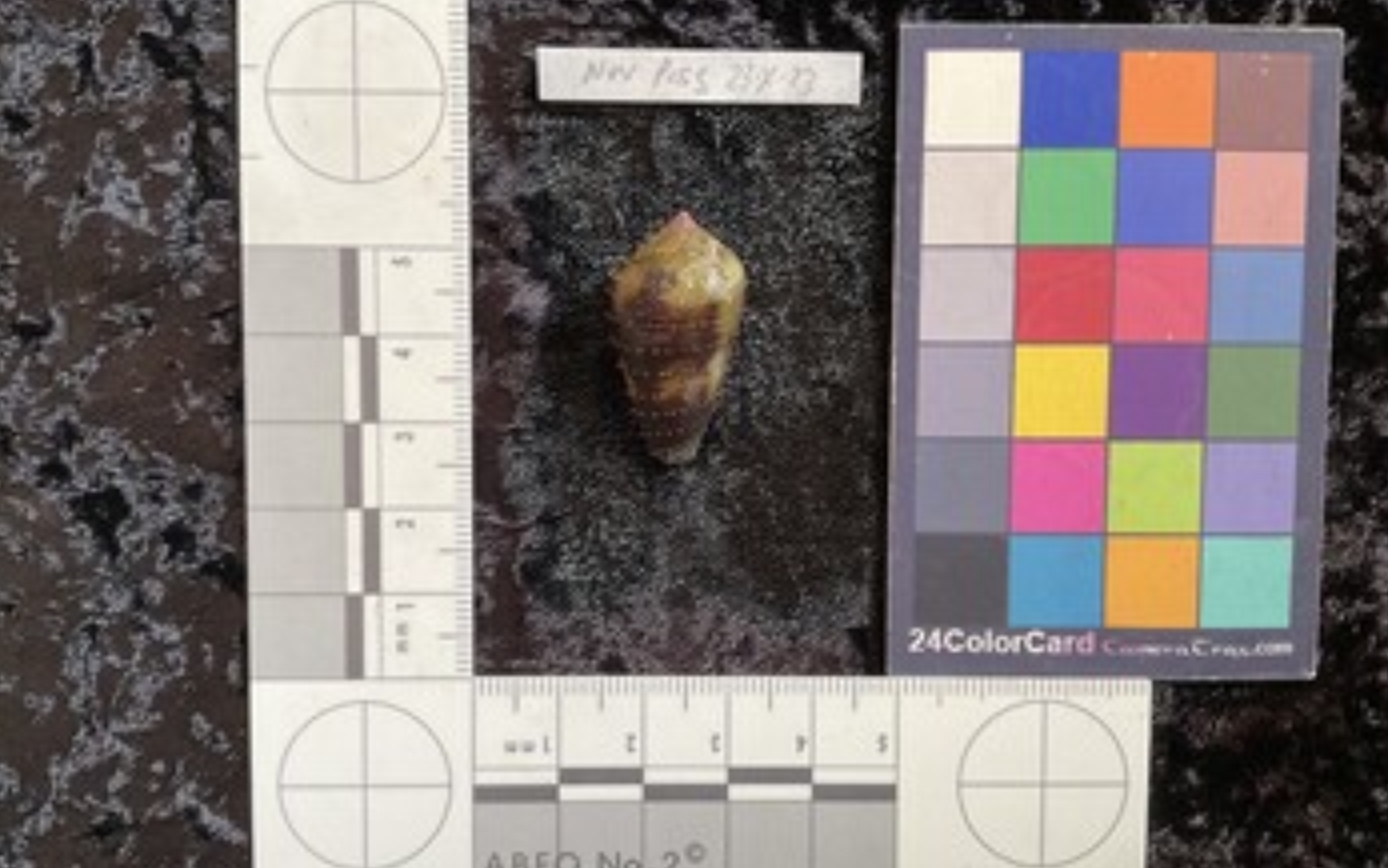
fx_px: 1173
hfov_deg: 61.2
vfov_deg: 40.6
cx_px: 692
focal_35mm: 31
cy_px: 450
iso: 64
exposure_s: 1/60
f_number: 1.8
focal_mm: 3
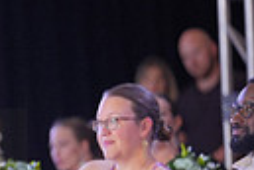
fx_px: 3923
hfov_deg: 3.7
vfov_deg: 2.5
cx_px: -187
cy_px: 161
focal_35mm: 556
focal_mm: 124
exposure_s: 1/500
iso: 1250
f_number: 2
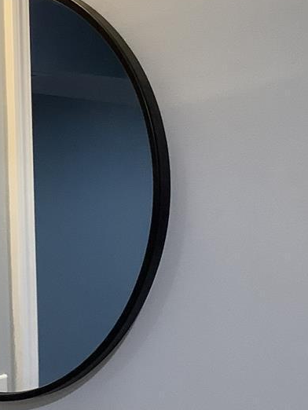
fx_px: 1055
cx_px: -59
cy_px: 415
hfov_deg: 16.0
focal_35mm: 89
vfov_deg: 21.2
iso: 80
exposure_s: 1/50
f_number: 2.4
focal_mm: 3.3
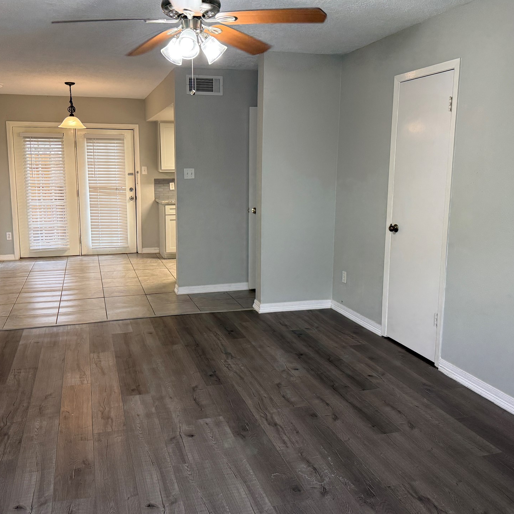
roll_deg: -0.1
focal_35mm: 30
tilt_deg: -8.6
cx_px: 217
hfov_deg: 53.8
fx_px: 504
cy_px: 247
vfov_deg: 54.0
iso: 320
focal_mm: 6.76
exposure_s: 1/120
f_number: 1.78
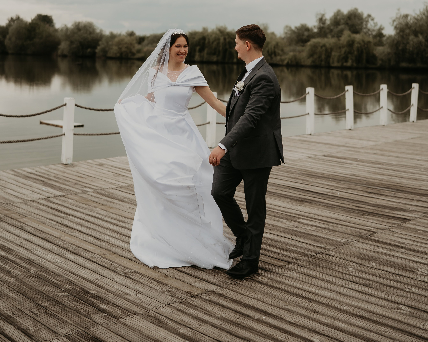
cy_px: 32
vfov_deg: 29.0
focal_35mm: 50
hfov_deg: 37.3
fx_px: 633
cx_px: 215
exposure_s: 1/6400
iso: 125
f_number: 1.8
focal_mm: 35
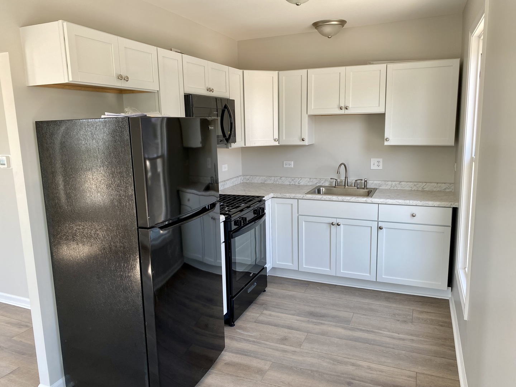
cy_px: 194
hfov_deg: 67.3
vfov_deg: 53.1
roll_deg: +0.4
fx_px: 388
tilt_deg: -11.0
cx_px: 258
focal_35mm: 26
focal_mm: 4.25
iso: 50
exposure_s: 1/122
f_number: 1.8
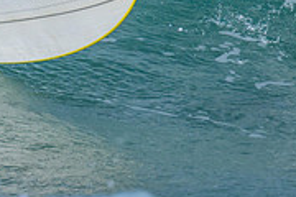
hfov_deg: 0.6
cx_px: -23
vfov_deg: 0.4
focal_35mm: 3176
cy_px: -48
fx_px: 26112
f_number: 11
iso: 1250
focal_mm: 800
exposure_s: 1/2000
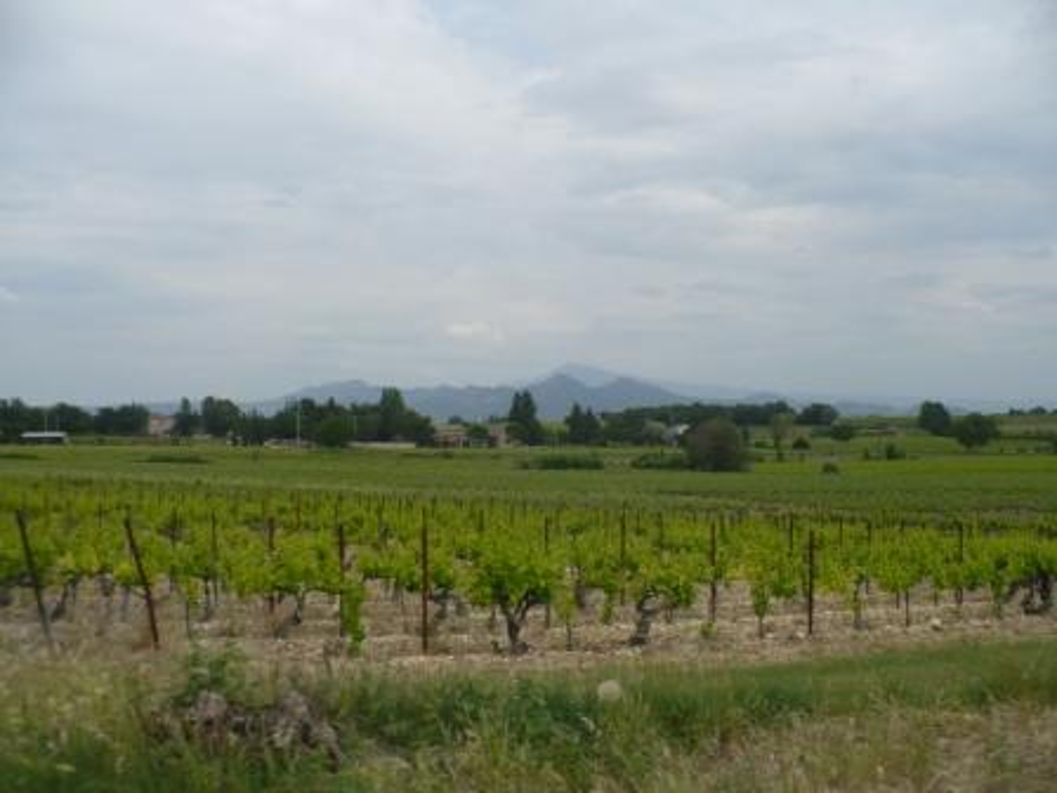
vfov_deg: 34.3
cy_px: 396
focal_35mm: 42
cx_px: 528
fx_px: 1282
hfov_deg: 44.8
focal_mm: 7
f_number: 8
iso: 100
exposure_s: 1/250
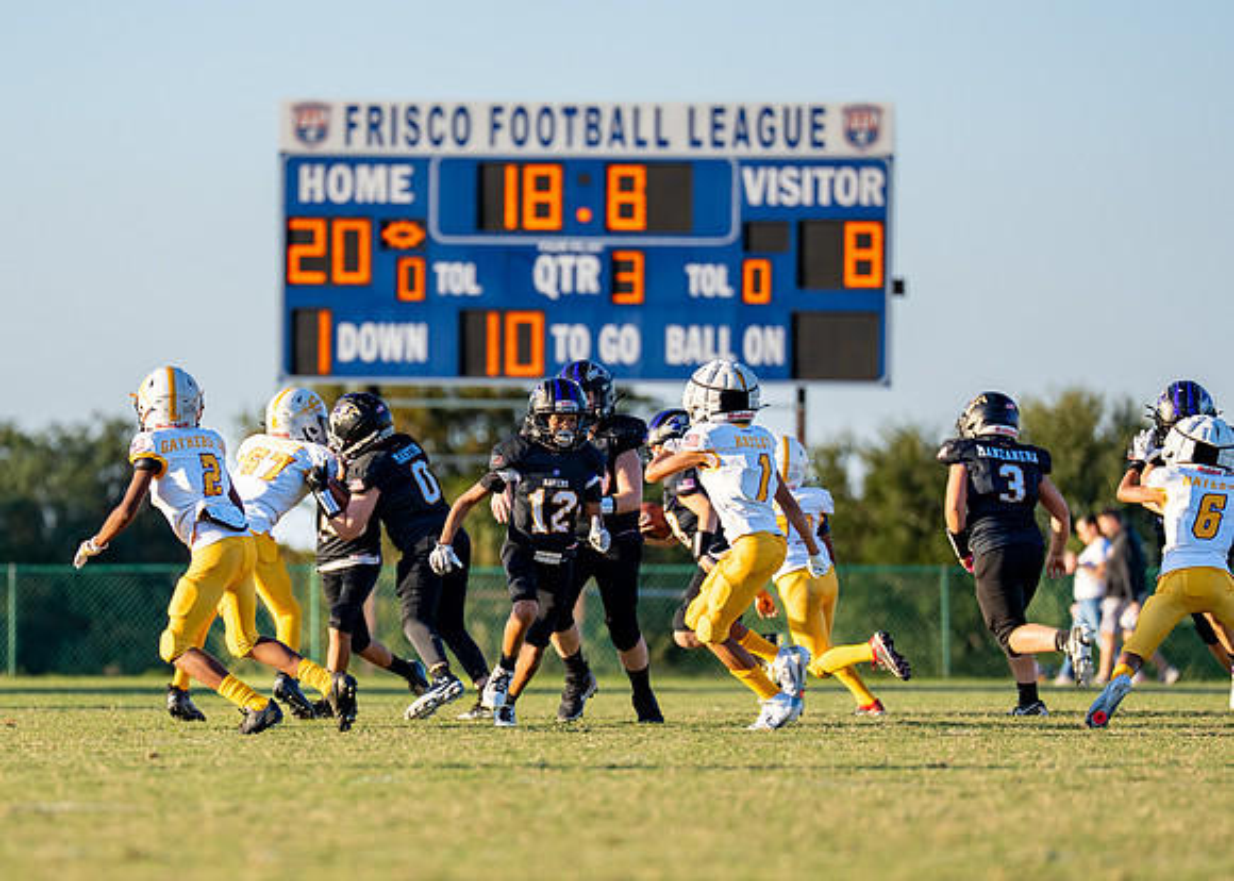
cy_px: 518
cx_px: 513
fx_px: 12363
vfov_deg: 4.1
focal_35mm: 353
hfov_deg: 5.7
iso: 160
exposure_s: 1/1600
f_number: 2.8
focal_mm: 200
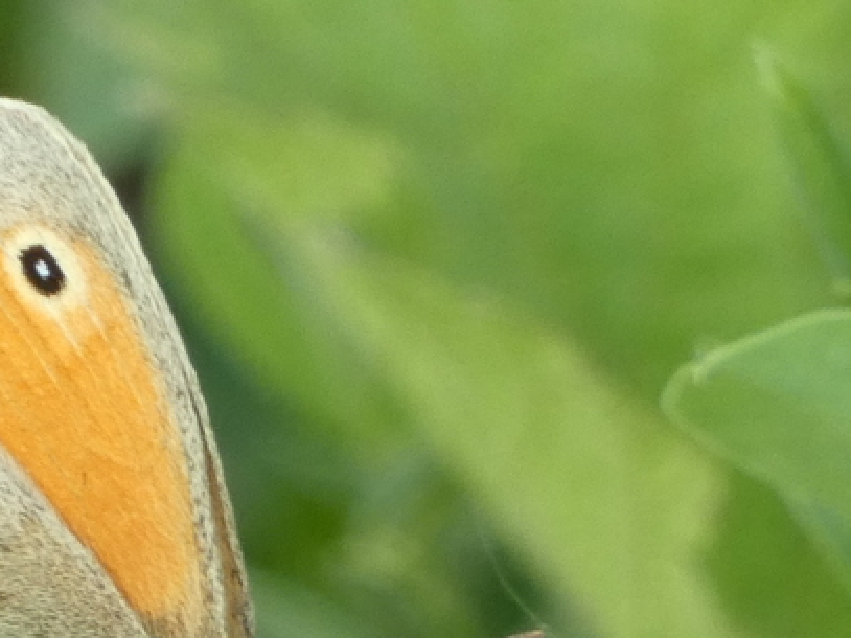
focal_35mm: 1186
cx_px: 108
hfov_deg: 1.7
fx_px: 29148
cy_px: 548
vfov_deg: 1.3
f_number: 5.6
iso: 200
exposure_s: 1/100
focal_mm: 101.4
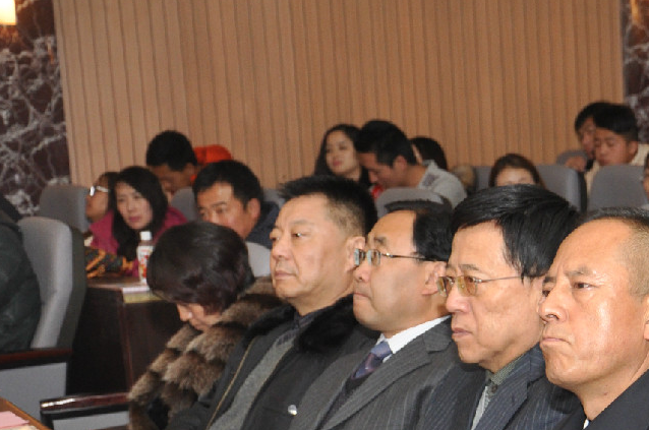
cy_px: 518
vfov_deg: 10.5
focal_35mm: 128
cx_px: 702
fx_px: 2303
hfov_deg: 15.6
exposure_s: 1/60
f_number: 5.6
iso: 640
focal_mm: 34
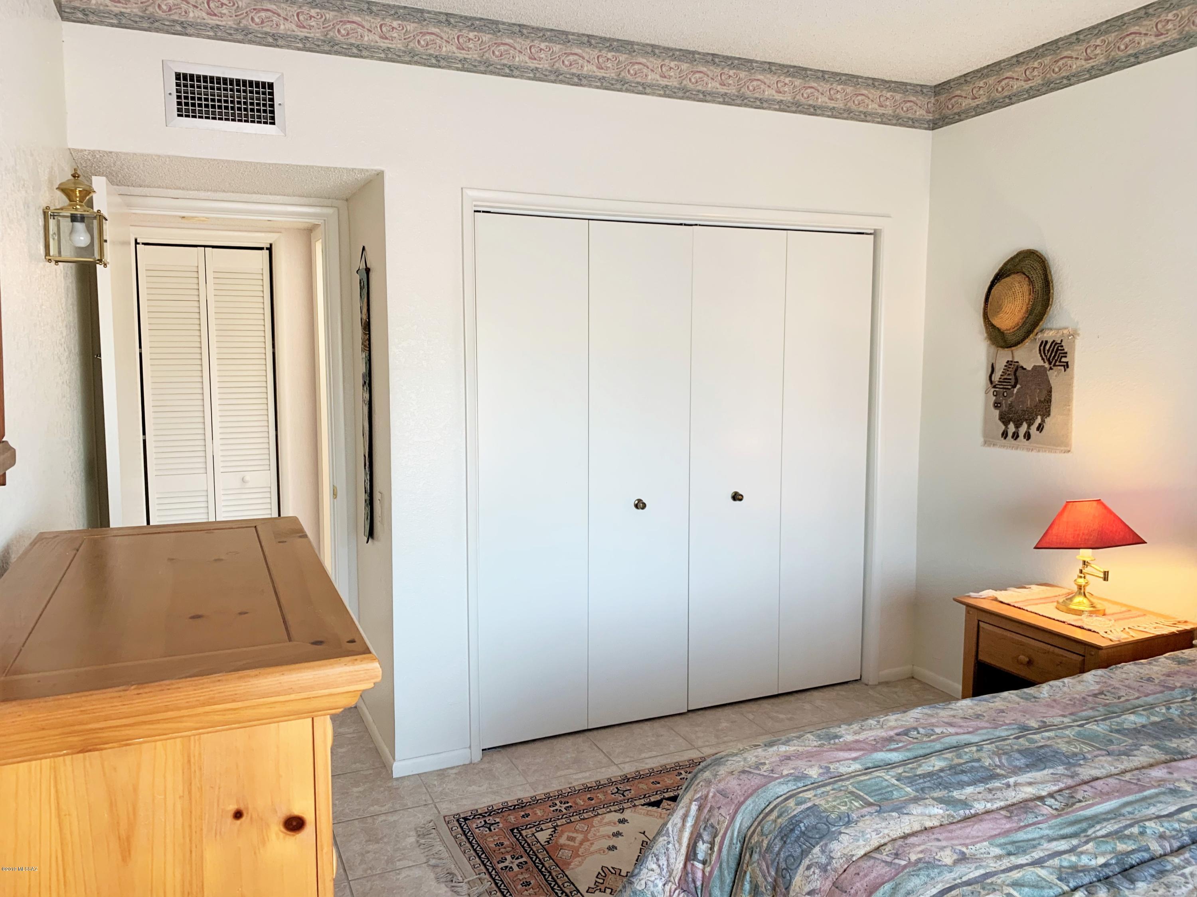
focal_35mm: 26
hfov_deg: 67.3
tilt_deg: -4.2
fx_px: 899
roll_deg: -0.6
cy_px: 448
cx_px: 598
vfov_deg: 53.1
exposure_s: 1/60
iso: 80
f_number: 1.8
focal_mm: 4.25
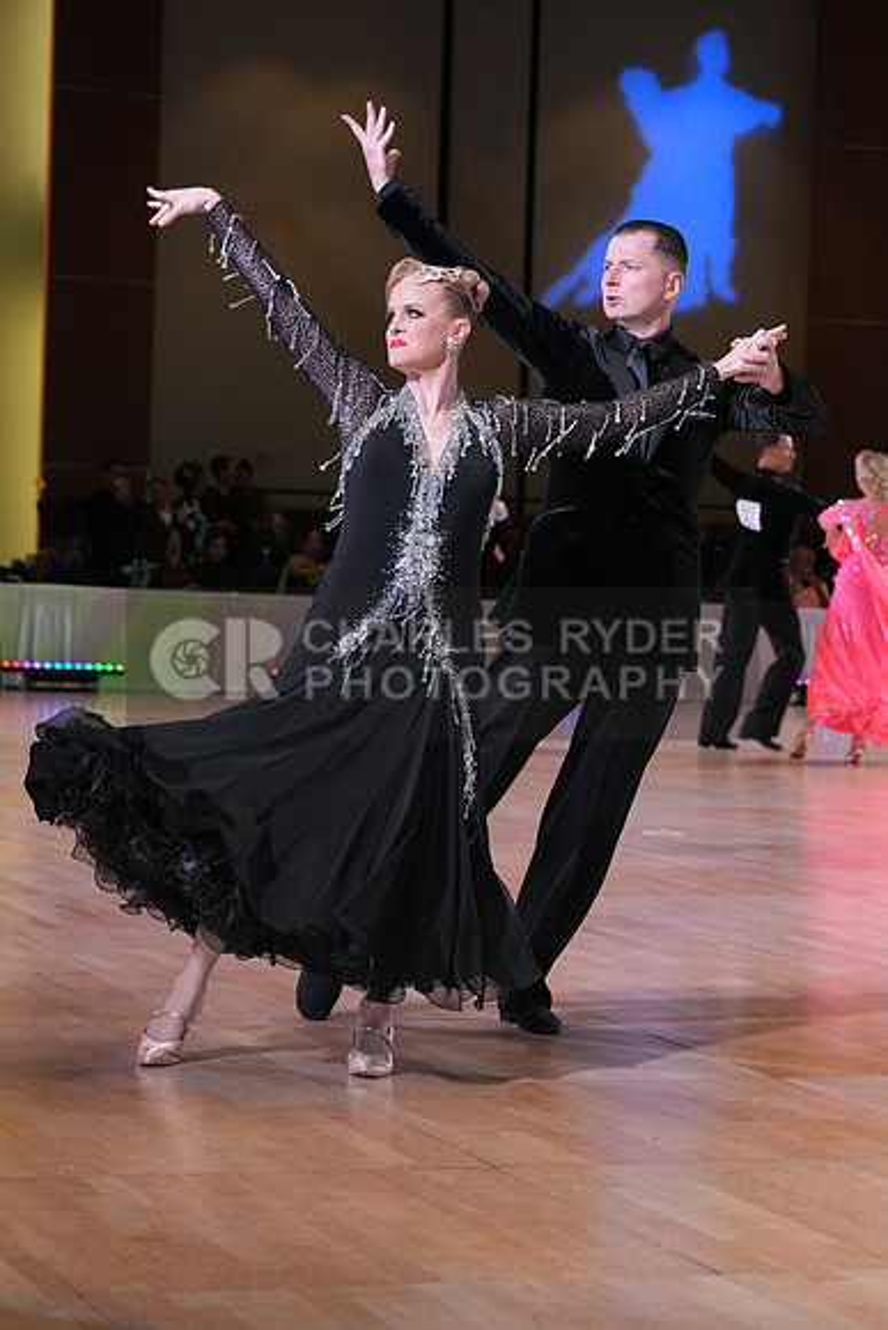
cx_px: 444
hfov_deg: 14.4
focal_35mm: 95
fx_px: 3513
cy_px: 665
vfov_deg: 21.5
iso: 2500
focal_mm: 95
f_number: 5.6
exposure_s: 1/200
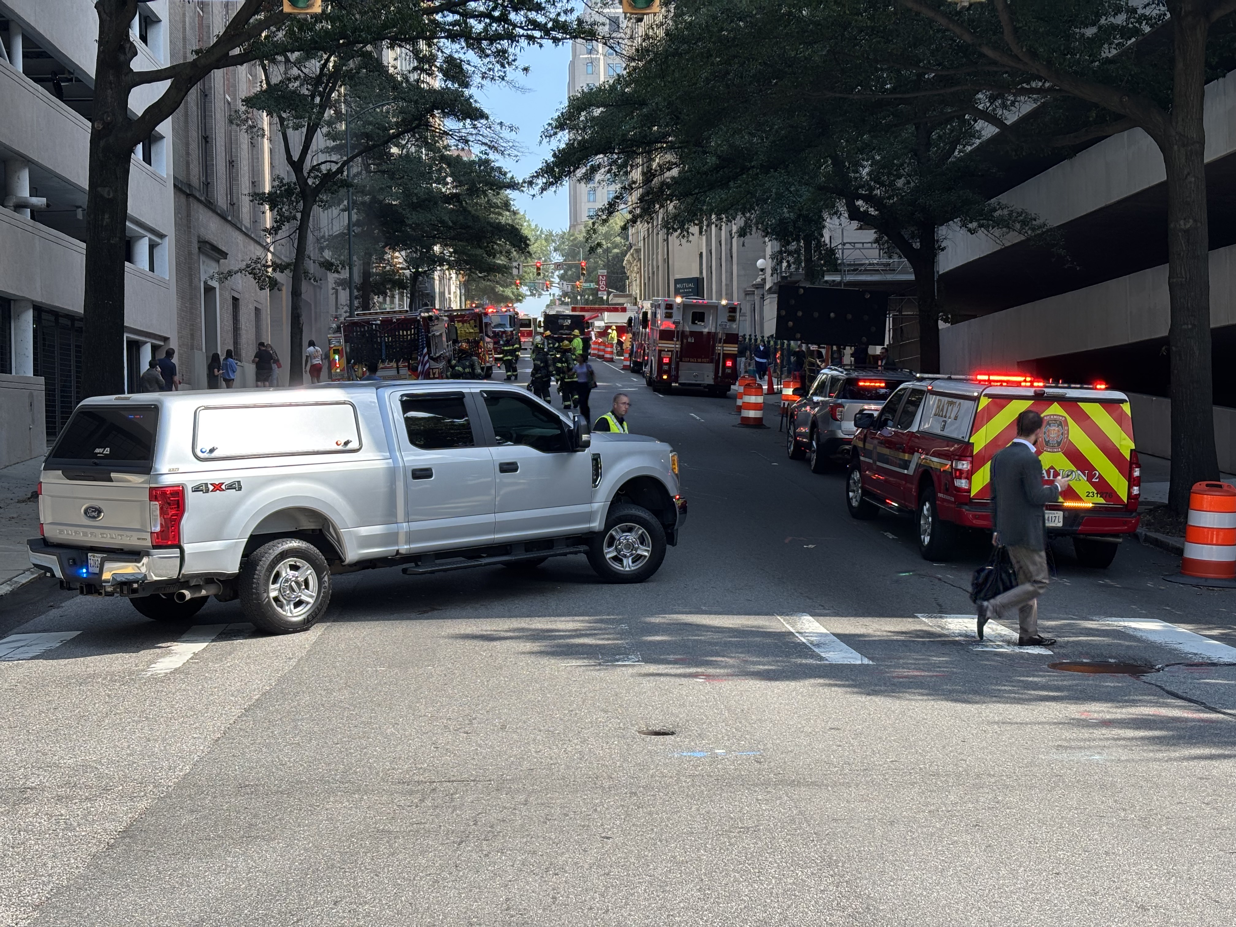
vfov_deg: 28.0
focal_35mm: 52
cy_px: 464
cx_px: 618
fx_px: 1857
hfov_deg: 36.8
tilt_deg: -2.2
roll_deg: +0.6
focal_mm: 5.96
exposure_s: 1/831
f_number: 1.6
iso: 32
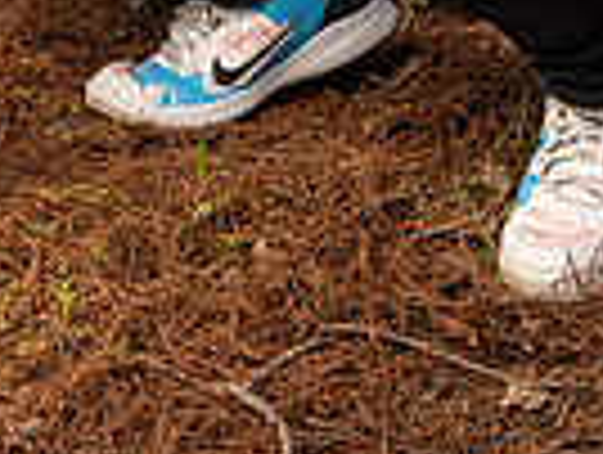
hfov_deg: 13.8
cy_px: -503
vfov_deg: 9.6
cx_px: 135
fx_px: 2478
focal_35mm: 142
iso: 125
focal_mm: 44
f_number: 8
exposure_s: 1/250
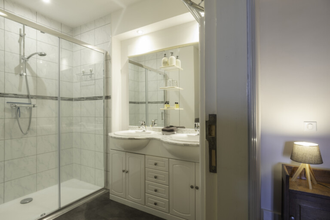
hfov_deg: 90.0
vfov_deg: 67.4
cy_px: 110
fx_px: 165
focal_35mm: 18
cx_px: 165
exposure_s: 1.7
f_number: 13
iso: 80
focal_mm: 12
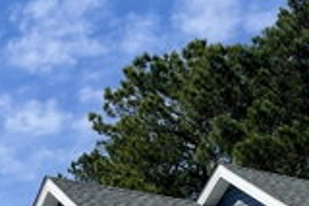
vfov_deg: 11.6
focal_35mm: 108
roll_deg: -0.1
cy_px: 395
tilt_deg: +3.4
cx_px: 254
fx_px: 928
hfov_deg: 18.7
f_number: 1.6
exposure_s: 1/6494
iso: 50
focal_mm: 5.1
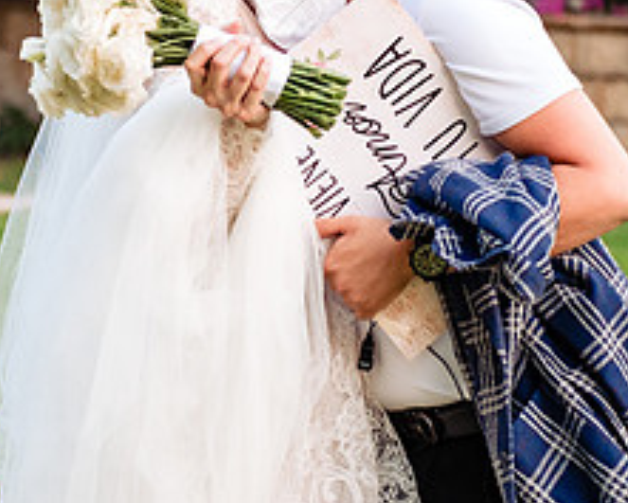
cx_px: 277
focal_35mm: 201
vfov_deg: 7.7
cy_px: 109
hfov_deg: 9.6
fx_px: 3738
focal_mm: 70
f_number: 3.2
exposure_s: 1/320
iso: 1600
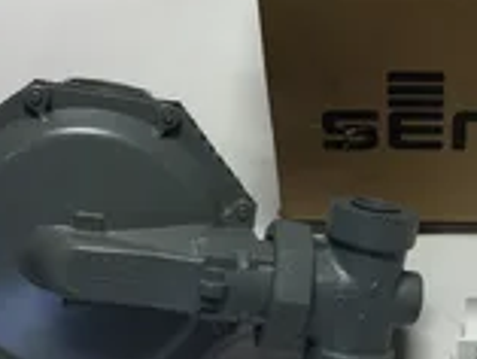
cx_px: 419
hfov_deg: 24.1
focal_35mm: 79
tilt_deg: -48.8
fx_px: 1089
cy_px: 231
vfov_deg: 18.6
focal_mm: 3.3
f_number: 2.4
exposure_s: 1/250
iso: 25
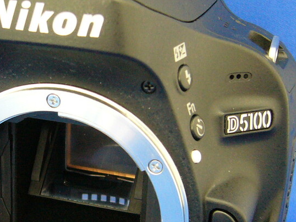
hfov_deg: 24.6
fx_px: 667
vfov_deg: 18.9
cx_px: 61
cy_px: 130
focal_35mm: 78
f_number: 2.8
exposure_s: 1/8
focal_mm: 5.8
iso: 200
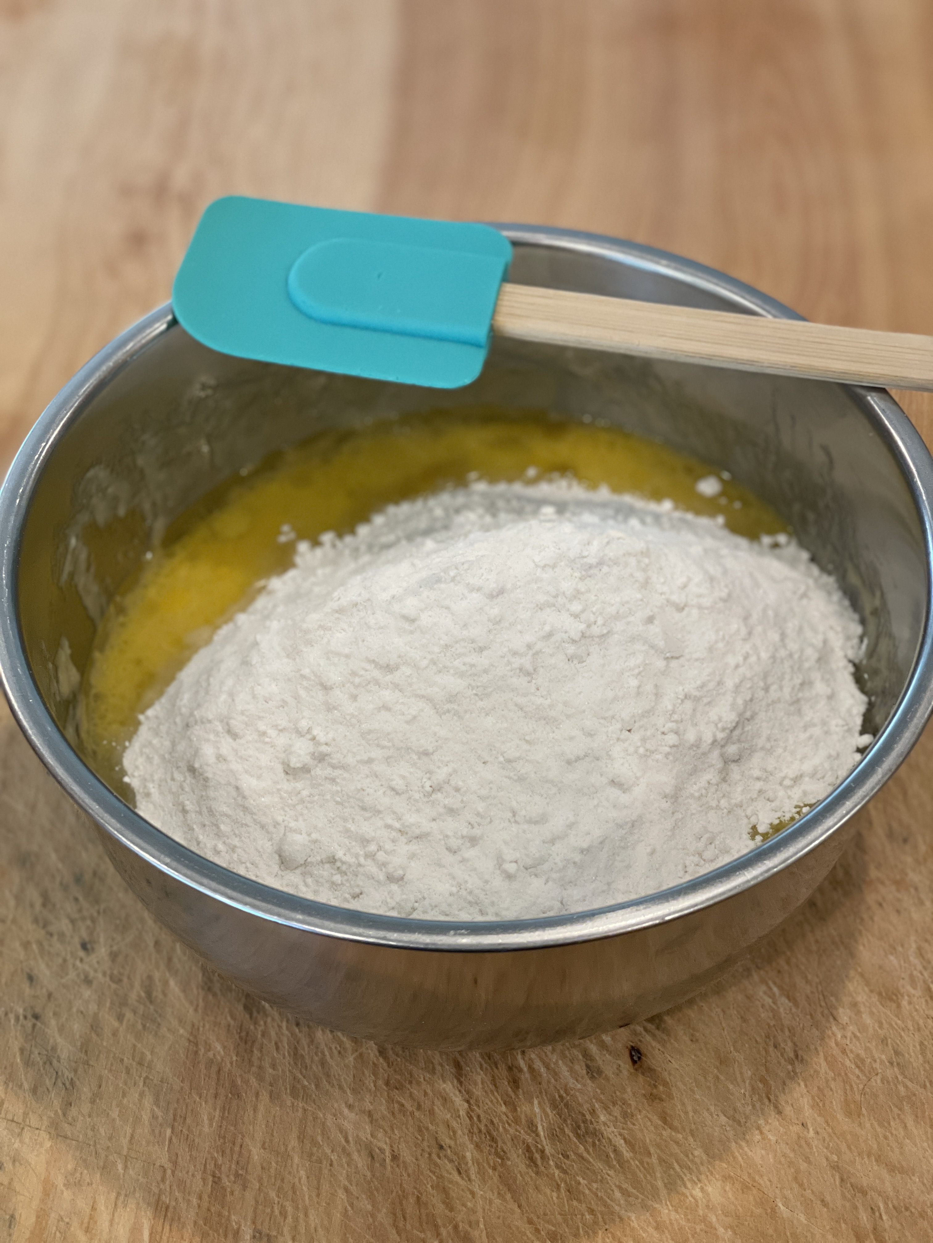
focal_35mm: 52
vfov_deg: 36.8
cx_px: 466
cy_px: 622
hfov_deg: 28.0
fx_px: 1869
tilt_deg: -50.0
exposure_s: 1/120
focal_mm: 6
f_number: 2
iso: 200
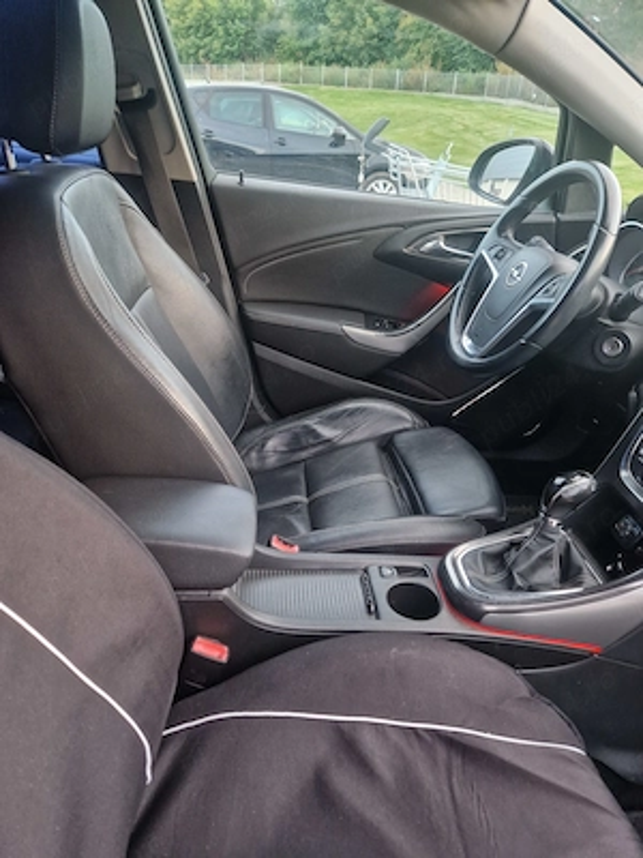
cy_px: 429
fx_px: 570
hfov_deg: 58.9
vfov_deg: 73.9
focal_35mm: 23
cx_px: 322
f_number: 1.8
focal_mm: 5.4
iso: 500
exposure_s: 1/50
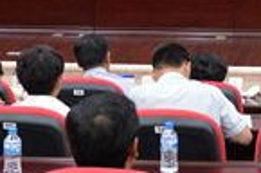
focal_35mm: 155
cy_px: -50
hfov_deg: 13.2
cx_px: 234
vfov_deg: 8.7
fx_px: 1121
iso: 1250
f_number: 4
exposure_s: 1/50
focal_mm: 32
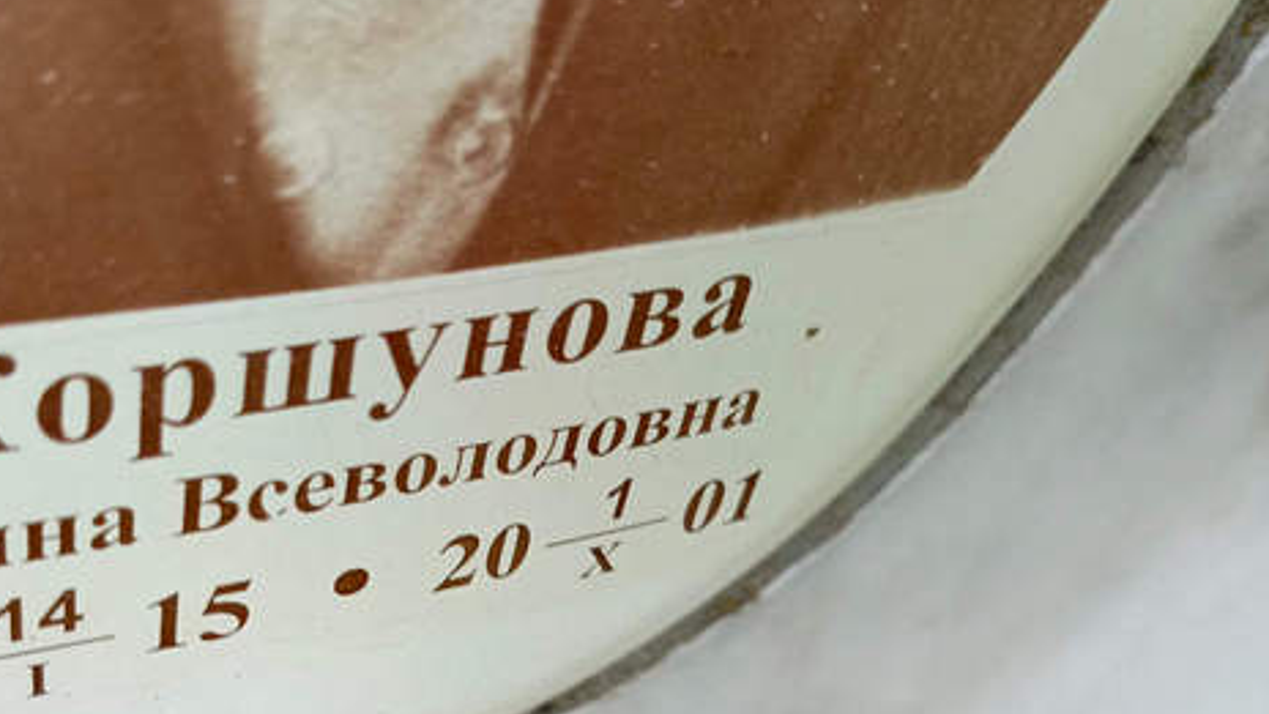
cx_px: 509
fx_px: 1581
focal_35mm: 47
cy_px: 689
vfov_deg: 24.4
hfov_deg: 43.5
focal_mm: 4.76
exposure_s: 1/100
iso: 122
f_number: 1.69
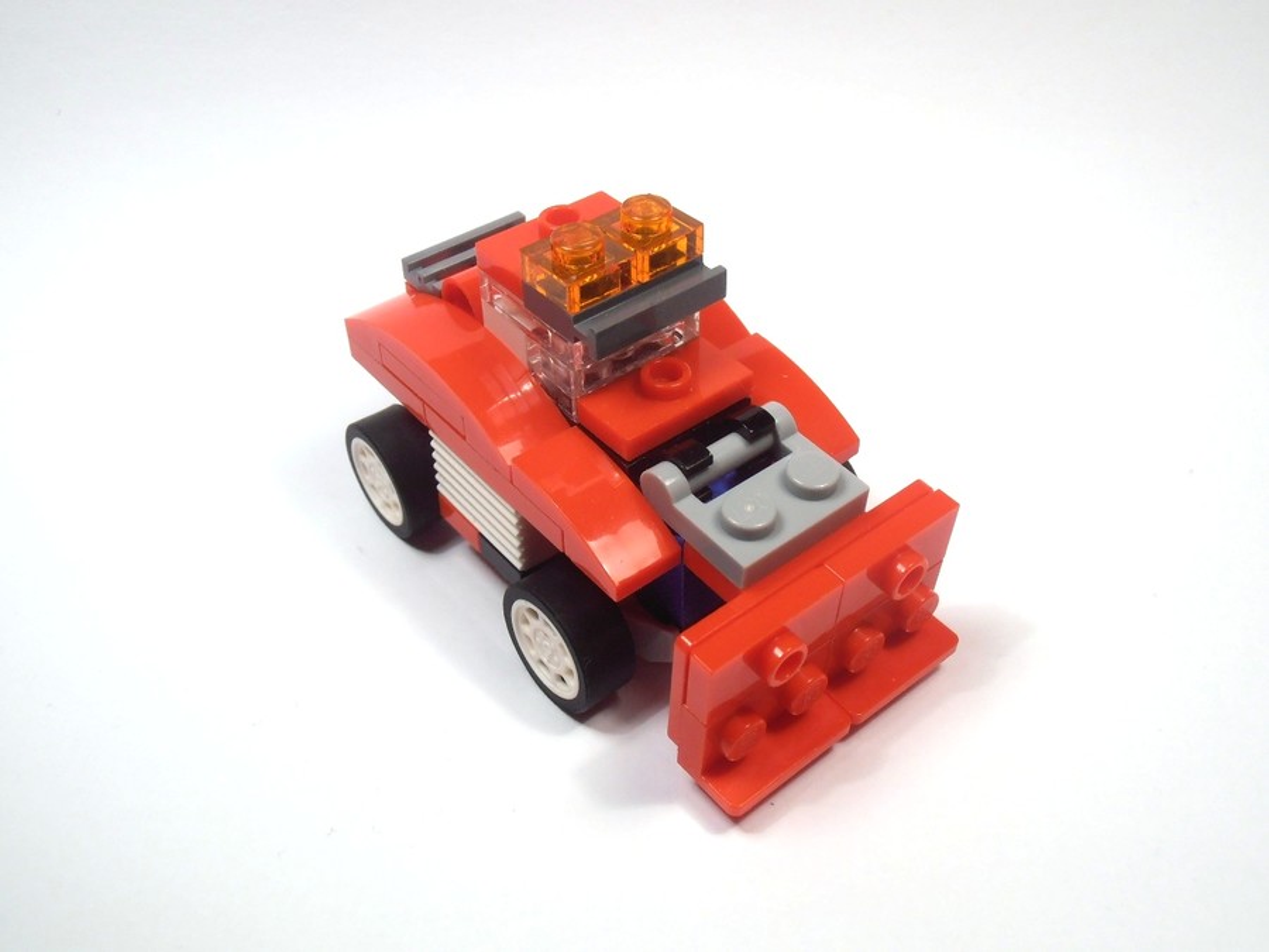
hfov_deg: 50.1
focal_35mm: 37
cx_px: 634
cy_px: 476
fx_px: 1356
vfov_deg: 38.7
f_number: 3.9
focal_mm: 6.61
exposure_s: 1/80
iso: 80
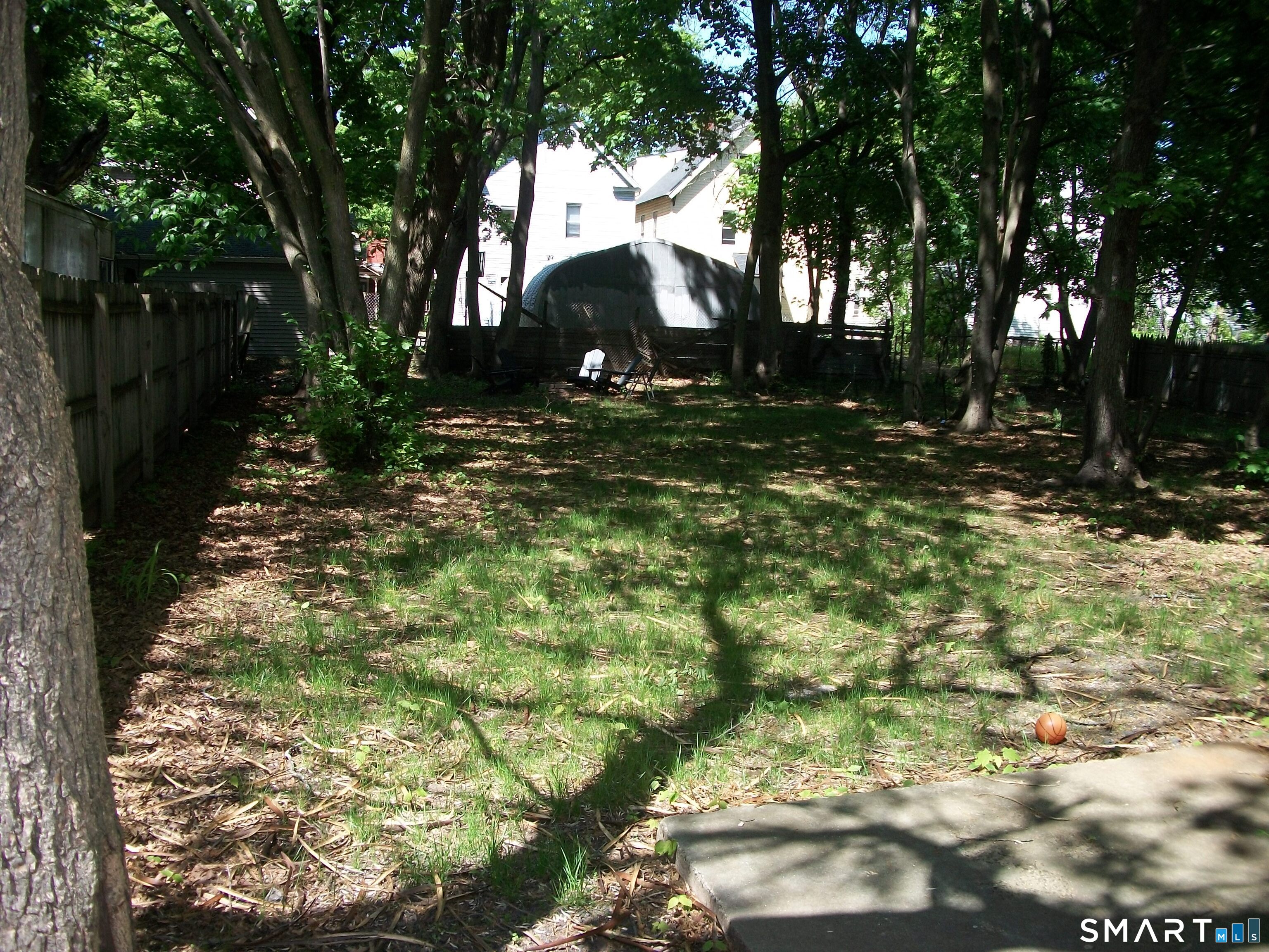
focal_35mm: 32
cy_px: 476
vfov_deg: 44.2
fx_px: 1173
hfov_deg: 56.8
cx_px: 634
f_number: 2.9
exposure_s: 1/400
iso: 80
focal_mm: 5.7
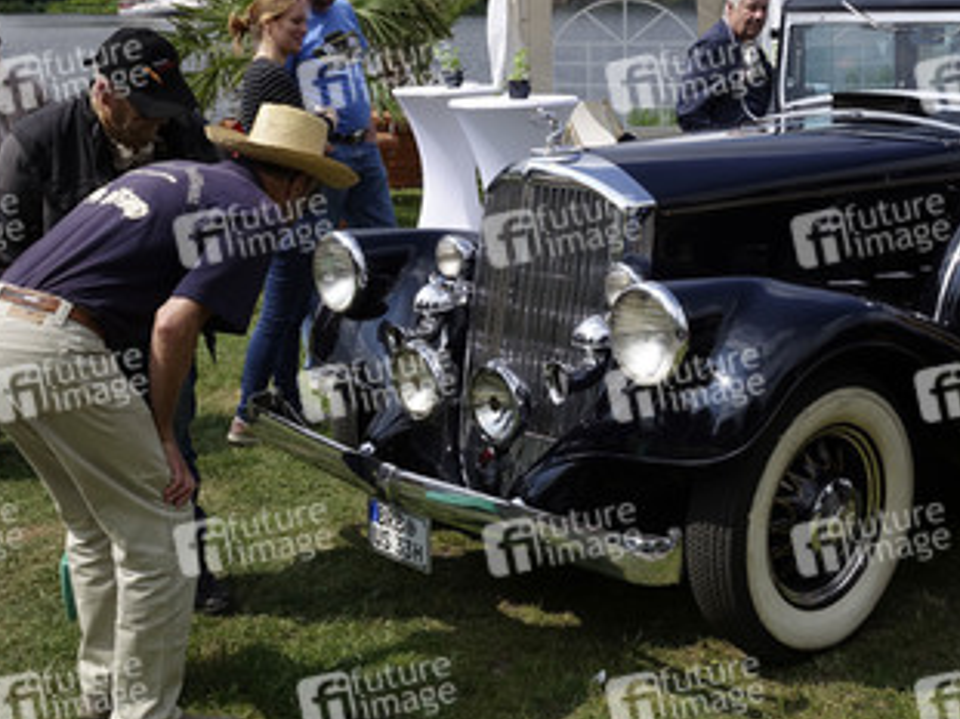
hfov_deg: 36.0
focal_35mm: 53
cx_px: 603
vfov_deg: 27.5
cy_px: 309
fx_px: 1469
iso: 100
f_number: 6.3
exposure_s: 1/400
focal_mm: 13.94
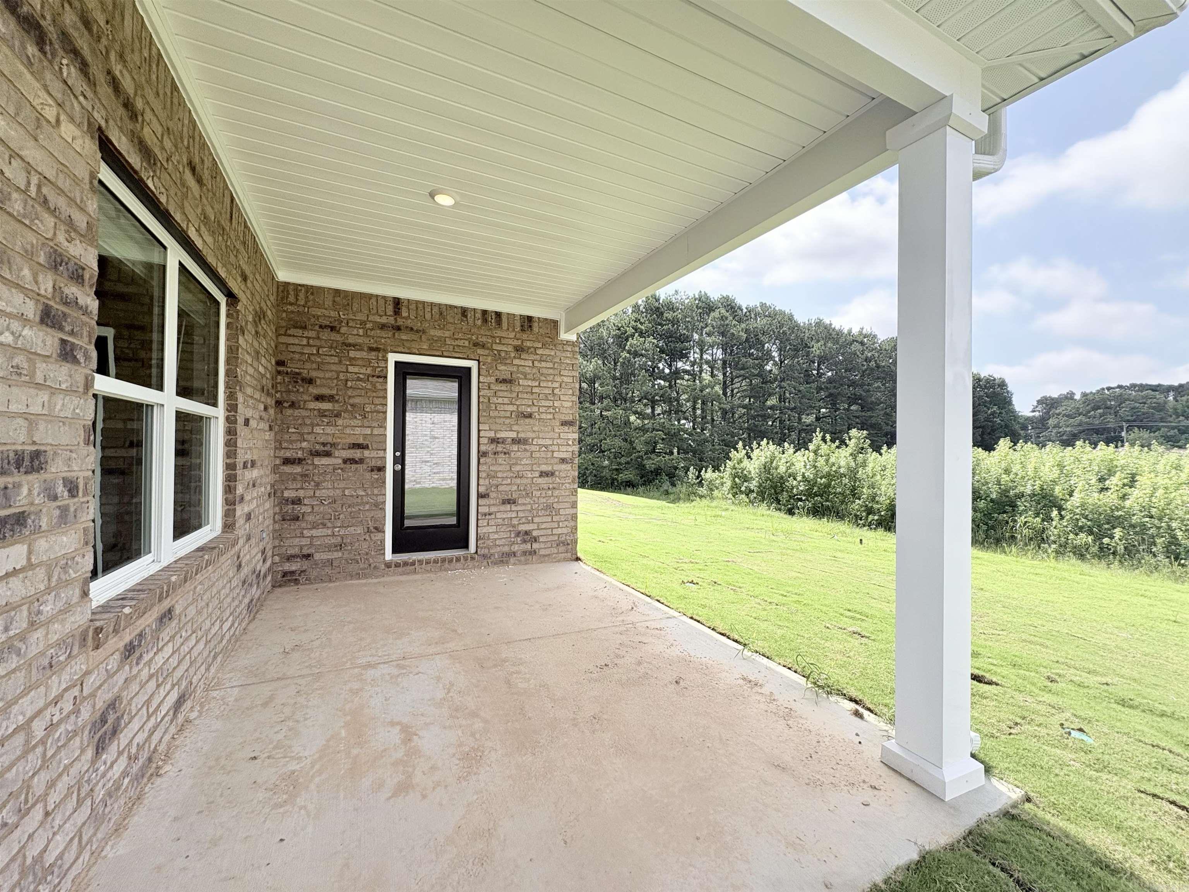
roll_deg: -0.4
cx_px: 594
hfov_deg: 102.1
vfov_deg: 85.7
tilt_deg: +1.9
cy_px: 446
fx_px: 481
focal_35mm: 14
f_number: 2.2
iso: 64
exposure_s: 1/910
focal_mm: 2.22
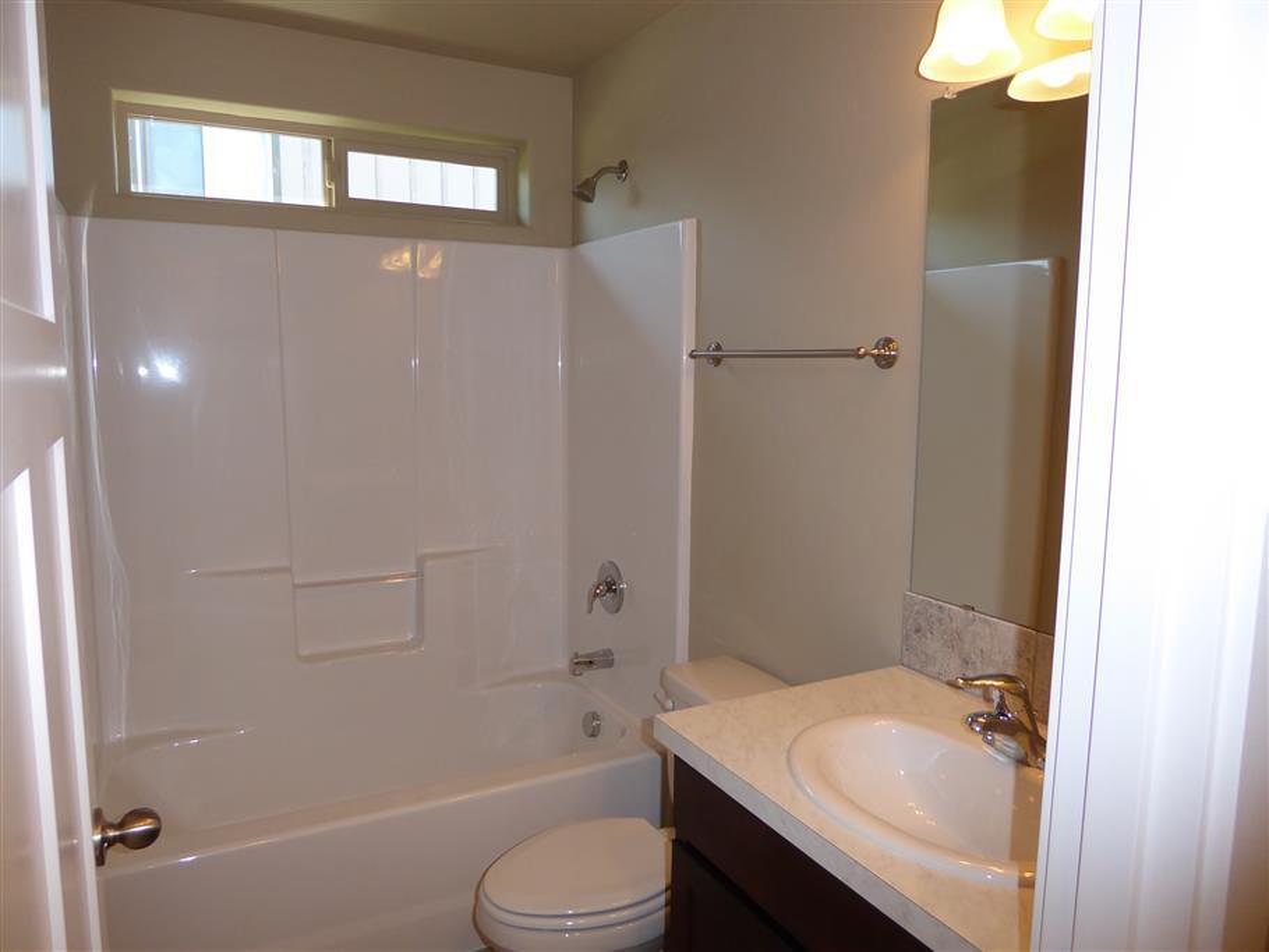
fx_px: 880
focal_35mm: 24
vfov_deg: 56.8
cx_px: 634
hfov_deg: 71.6
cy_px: 476
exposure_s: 1/60
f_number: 3.3
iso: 200
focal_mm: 4.3
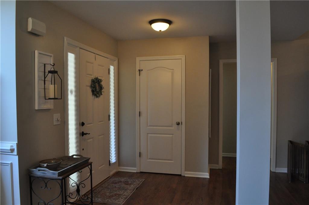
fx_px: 231
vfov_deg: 47.8
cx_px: 154
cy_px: 102
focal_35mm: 27
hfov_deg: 67.5
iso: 1250
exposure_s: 1/30
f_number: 9
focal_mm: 18
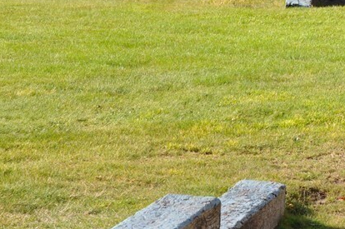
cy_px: 50
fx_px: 1886
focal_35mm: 197
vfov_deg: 6.9
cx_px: 398
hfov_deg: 10.3
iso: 200
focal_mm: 50
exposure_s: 1/200
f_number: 11
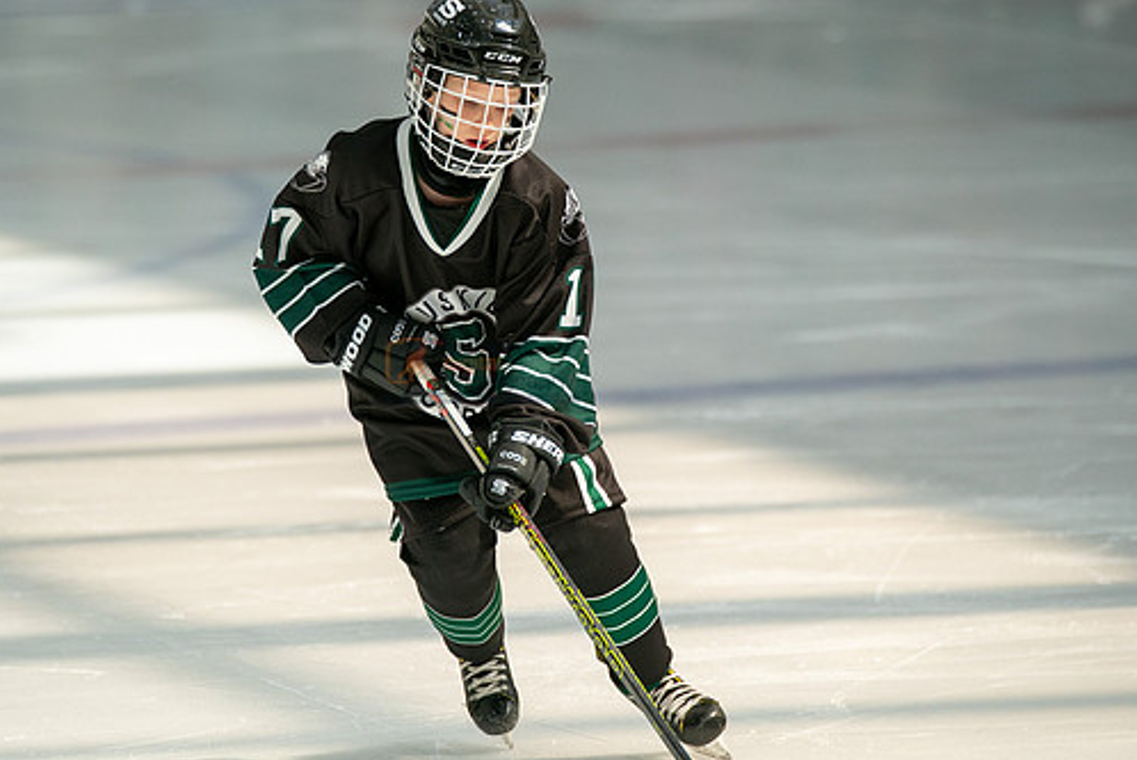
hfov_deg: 5.3
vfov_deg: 3.6
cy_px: 273
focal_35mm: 388
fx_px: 12265
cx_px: 485
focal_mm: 274
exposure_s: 1/4000
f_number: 3.5
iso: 1600
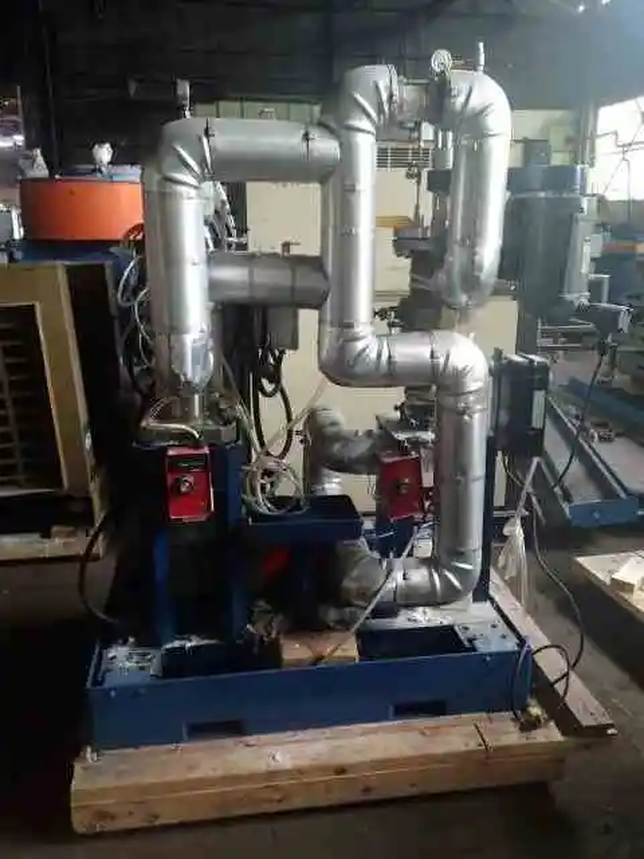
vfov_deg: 60.0
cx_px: 322
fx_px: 744
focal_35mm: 30
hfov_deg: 46.8
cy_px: 430
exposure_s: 1/30
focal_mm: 5.5
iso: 500
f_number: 2.3
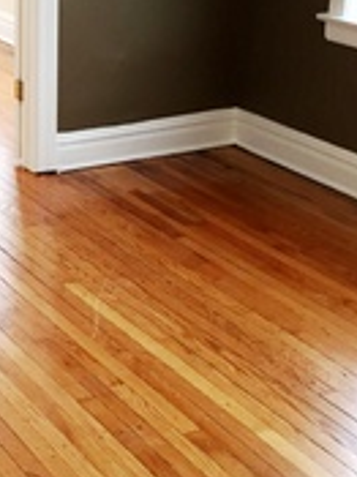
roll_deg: -0.6
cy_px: 142
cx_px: 7
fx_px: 1143
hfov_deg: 17.4
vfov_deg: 23.4
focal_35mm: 83
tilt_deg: -16.3
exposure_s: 1/30
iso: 32
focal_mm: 4.15
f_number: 2.2
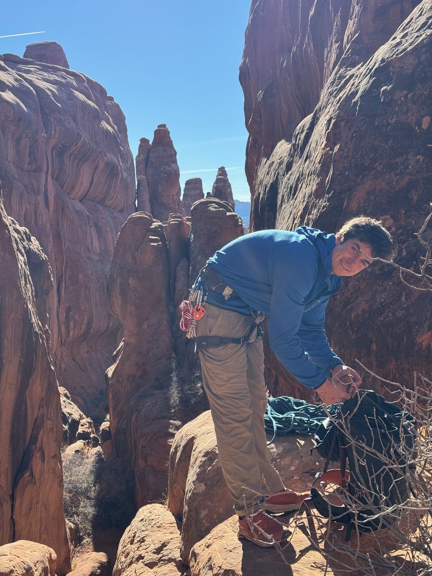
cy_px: 288
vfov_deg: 39.7
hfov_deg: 30.3
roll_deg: +2.1
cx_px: 216
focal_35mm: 48
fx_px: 799
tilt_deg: -5.3
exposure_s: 1/1923
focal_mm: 6.76
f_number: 1.78
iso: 64
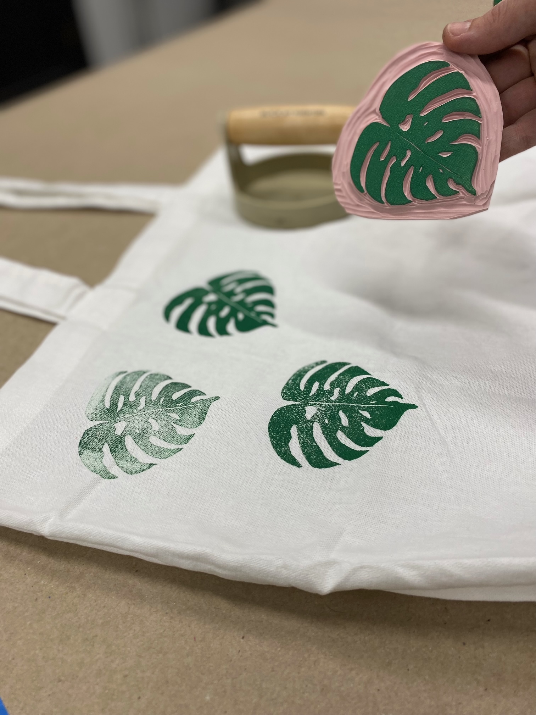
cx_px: 268
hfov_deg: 53.1
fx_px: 537
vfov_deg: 67.3
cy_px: 358
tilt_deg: -42.0
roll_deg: +5.3
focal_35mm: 26
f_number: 1.8
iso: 64
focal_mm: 4.25
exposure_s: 1/120
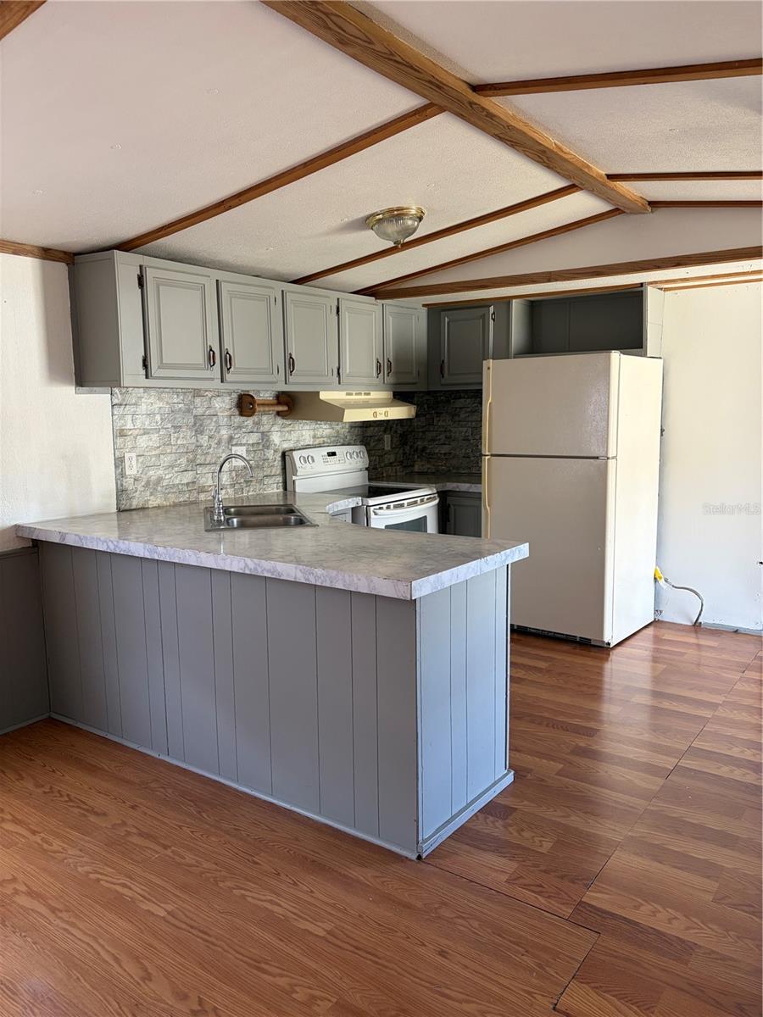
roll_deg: +0.6
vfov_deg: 67.3
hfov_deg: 53.1
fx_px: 764
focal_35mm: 26
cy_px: 508
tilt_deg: -8.0
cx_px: 382
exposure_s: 1/82
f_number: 1.6
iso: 125
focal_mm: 5.96
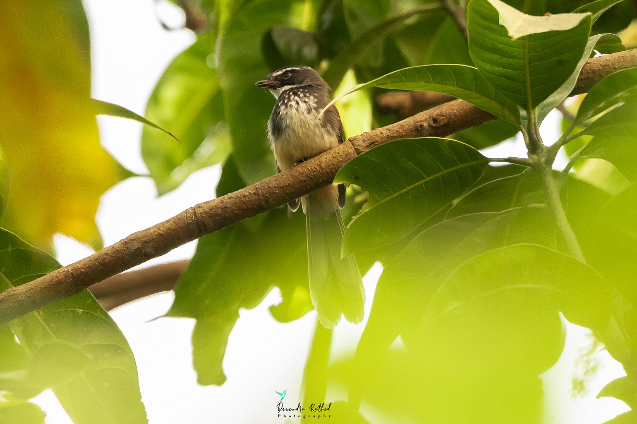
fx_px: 20107
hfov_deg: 1.8
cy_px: 162
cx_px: 303
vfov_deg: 1.2
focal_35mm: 1137
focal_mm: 600
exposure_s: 1/1000
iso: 6400
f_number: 7.1
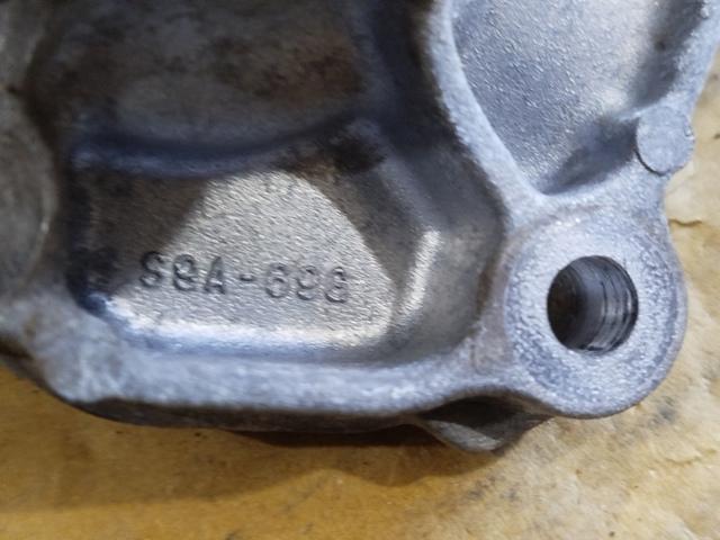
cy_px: 270
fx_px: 998
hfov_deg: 39.7
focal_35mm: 48
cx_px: 360
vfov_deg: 30.3
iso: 500
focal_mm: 5.31
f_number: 1.7
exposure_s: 1/17
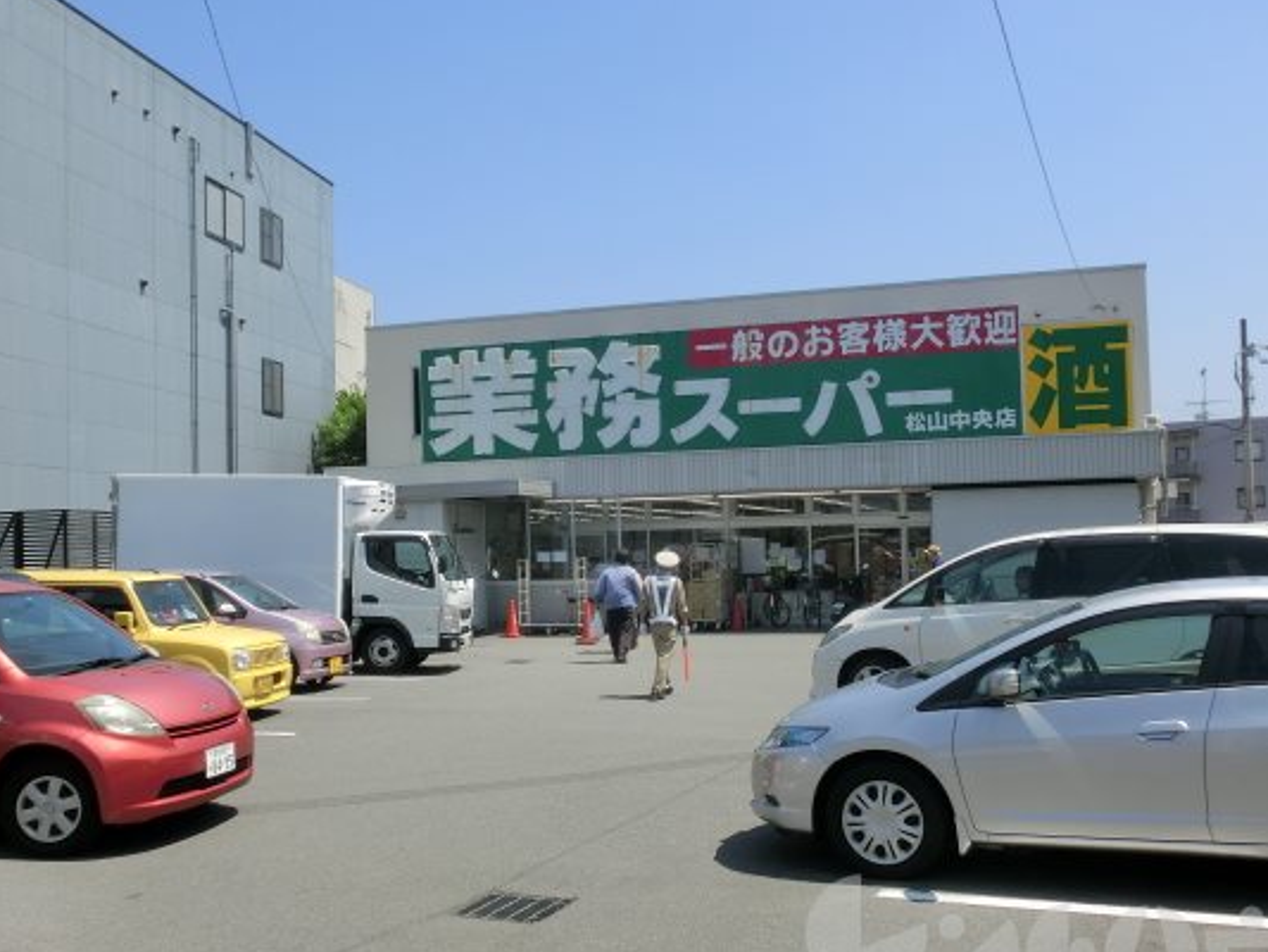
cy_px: 505
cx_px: 638
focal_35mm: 36
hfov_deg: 51.3
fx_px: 1319
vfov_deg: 39.7
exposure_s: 1/160
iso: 80
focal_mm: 5.36
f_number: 8.9
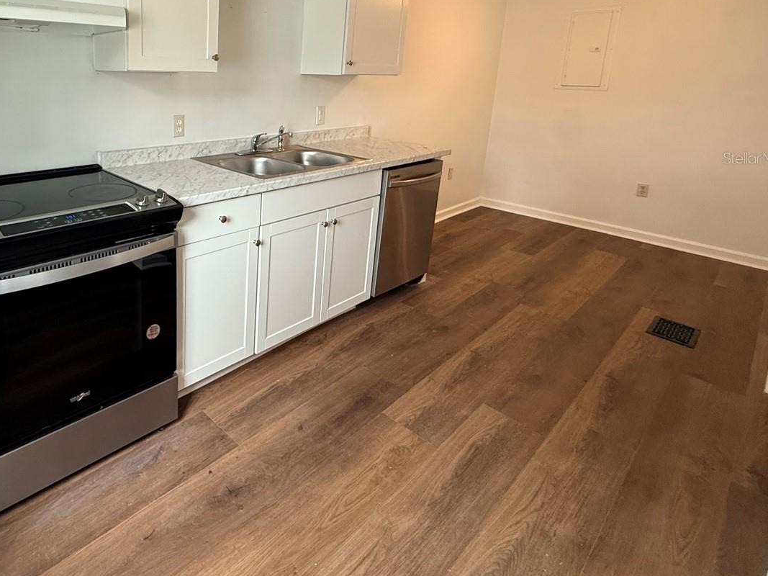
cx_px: 215
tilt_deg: -10.5
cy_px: 158
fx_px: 466
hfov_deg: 74.7
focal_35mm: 21
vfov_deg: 60.6
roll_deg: -1.2
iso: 250
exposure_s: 1/120
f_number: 2.2
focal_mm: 2.22
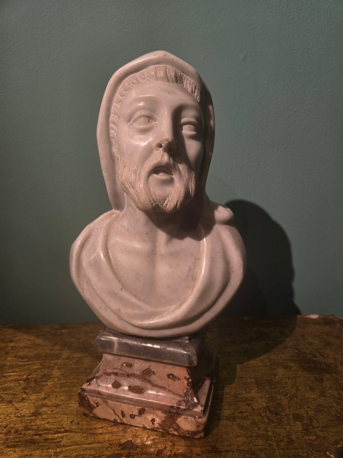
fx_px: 304
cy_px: 229
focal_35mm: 23
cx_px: 172
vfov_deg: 73.9
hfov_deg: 58.9
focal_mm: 5.4
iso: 80
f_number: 1.8
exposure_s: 1/100
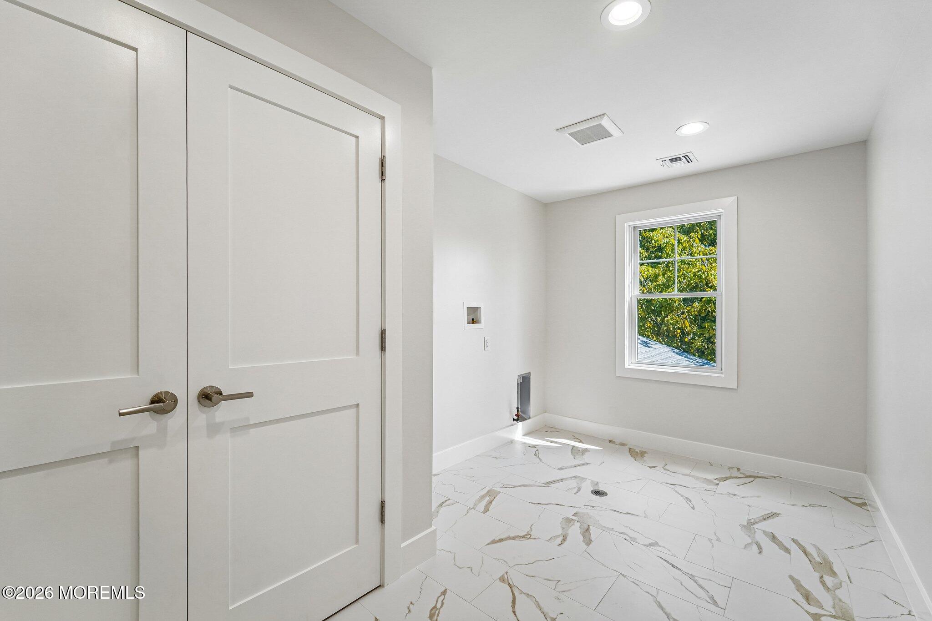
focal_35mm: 14
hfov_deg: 104.3
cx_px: 466
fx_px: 362
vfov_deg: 81.2
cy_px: 310
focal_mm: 14
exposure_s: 1/80
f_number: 8
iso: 400
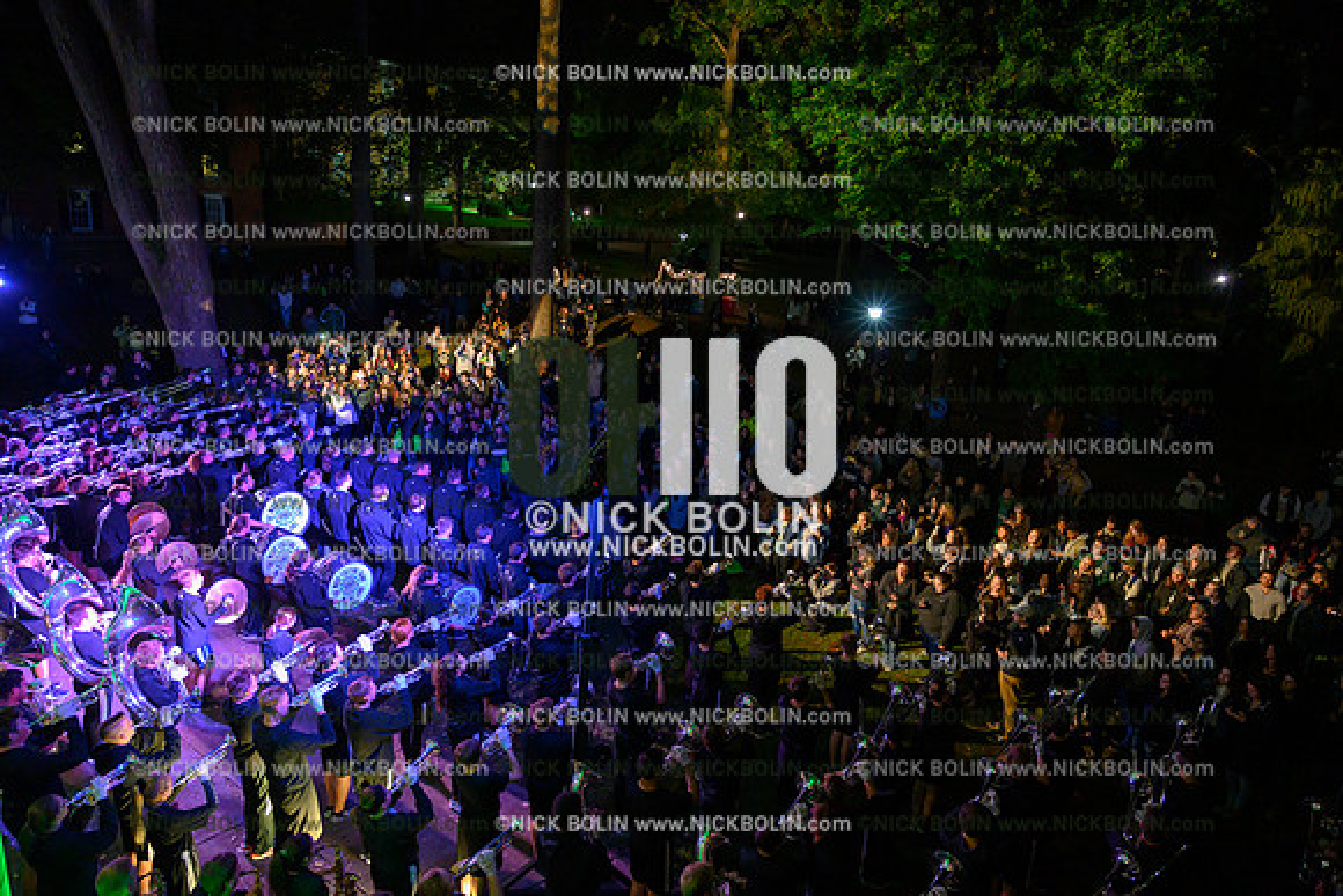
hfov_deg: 73.7
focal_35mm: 24
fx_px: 896
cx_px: 672
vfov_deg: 53.2
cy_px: 448
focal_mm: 24
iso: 6400
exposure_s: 1/80
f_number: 4
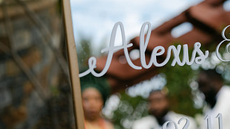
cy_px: 67
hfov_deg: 29.8
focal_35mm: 69
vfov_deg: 17.5
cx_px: 185
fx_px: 421
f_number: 2
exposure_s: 1/1600
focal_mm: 35
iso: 100
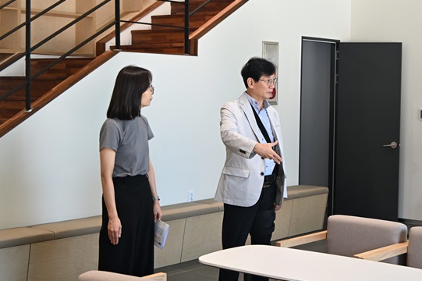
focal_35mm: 74
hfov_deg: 27.3
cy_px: 103
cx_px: 267
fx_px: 867
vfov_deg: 18.4
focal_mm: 50
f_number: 5.6
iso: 1400
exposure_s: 1/160
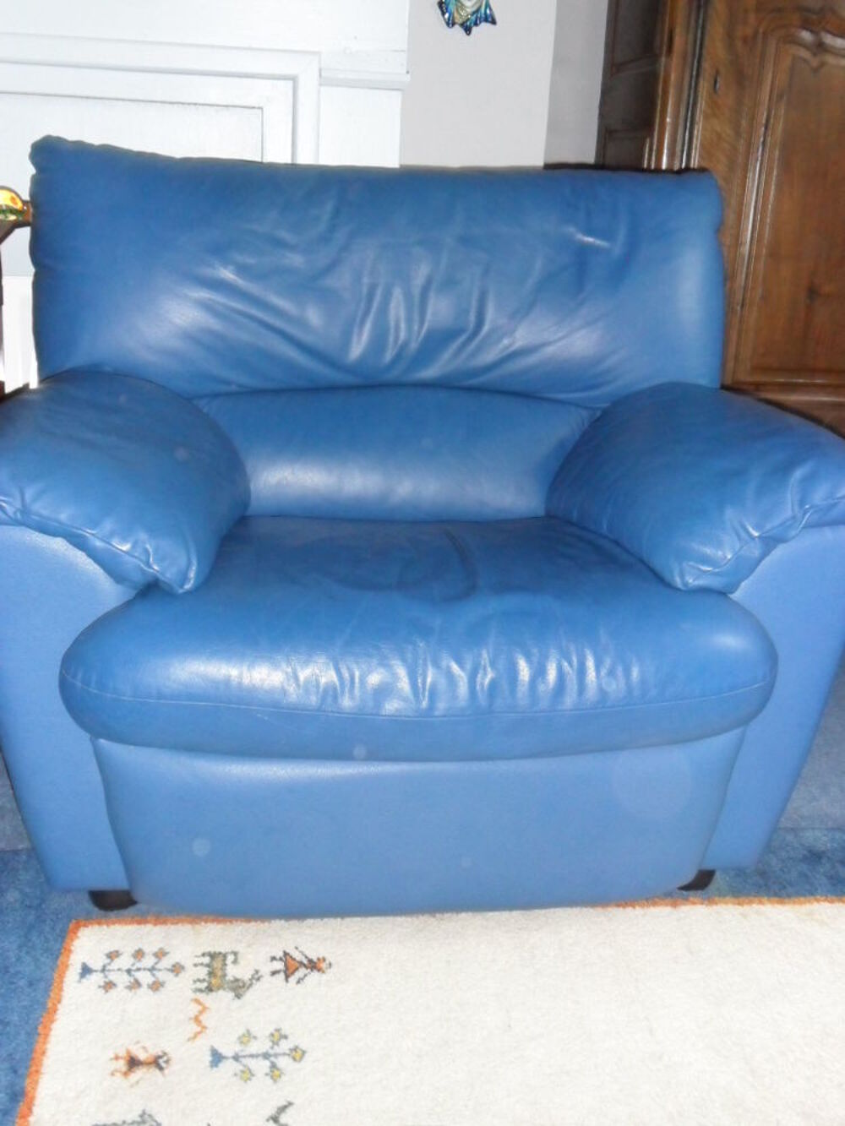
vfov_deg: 50.1
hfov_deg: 38.7
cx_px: 422
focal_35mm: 37
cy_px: 563
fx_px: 1204
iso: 400
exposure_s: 1/45
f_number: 4
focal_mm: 6.6
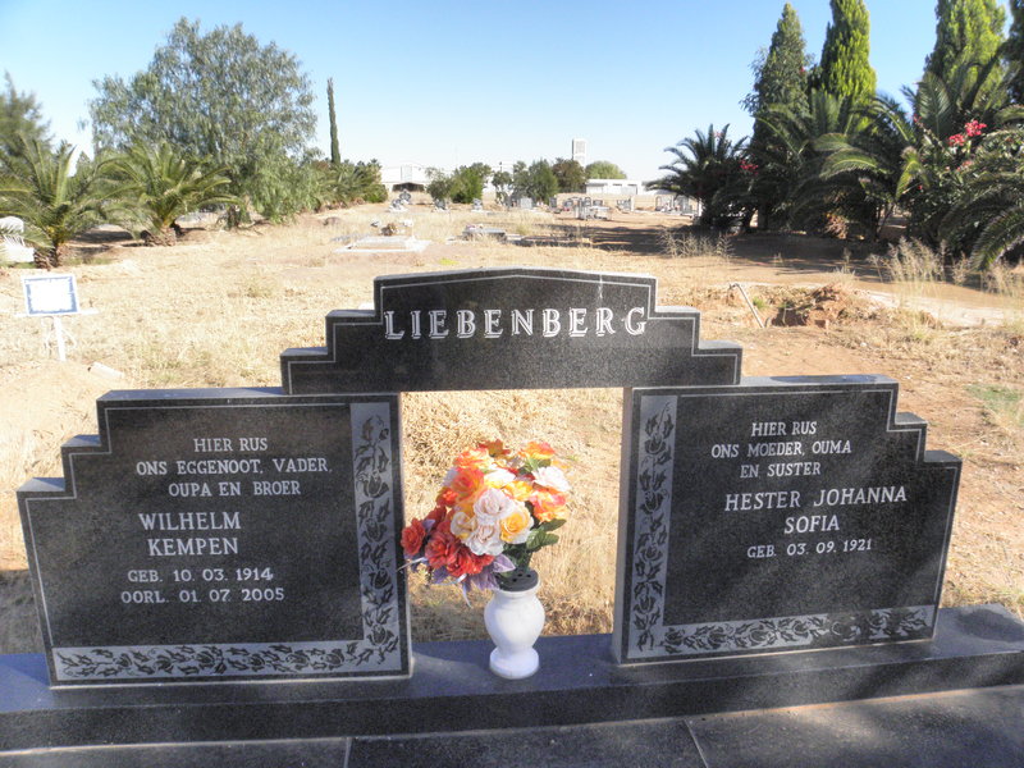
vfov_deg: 53.1
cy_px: 384
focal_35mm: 26
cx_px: 512
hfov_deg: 67.3
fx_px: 769
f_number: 6.3
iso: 200
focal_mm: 4.6
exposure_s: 1/400
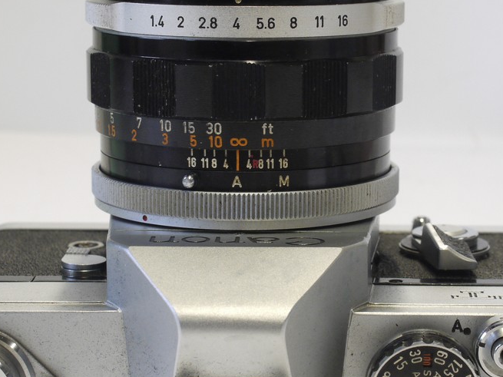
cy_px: 203
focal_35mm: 110
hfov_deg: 17.9
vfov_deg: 13.5
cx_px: 292
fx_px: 1598
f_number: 8
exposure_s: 1/20
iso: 400
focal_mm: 30
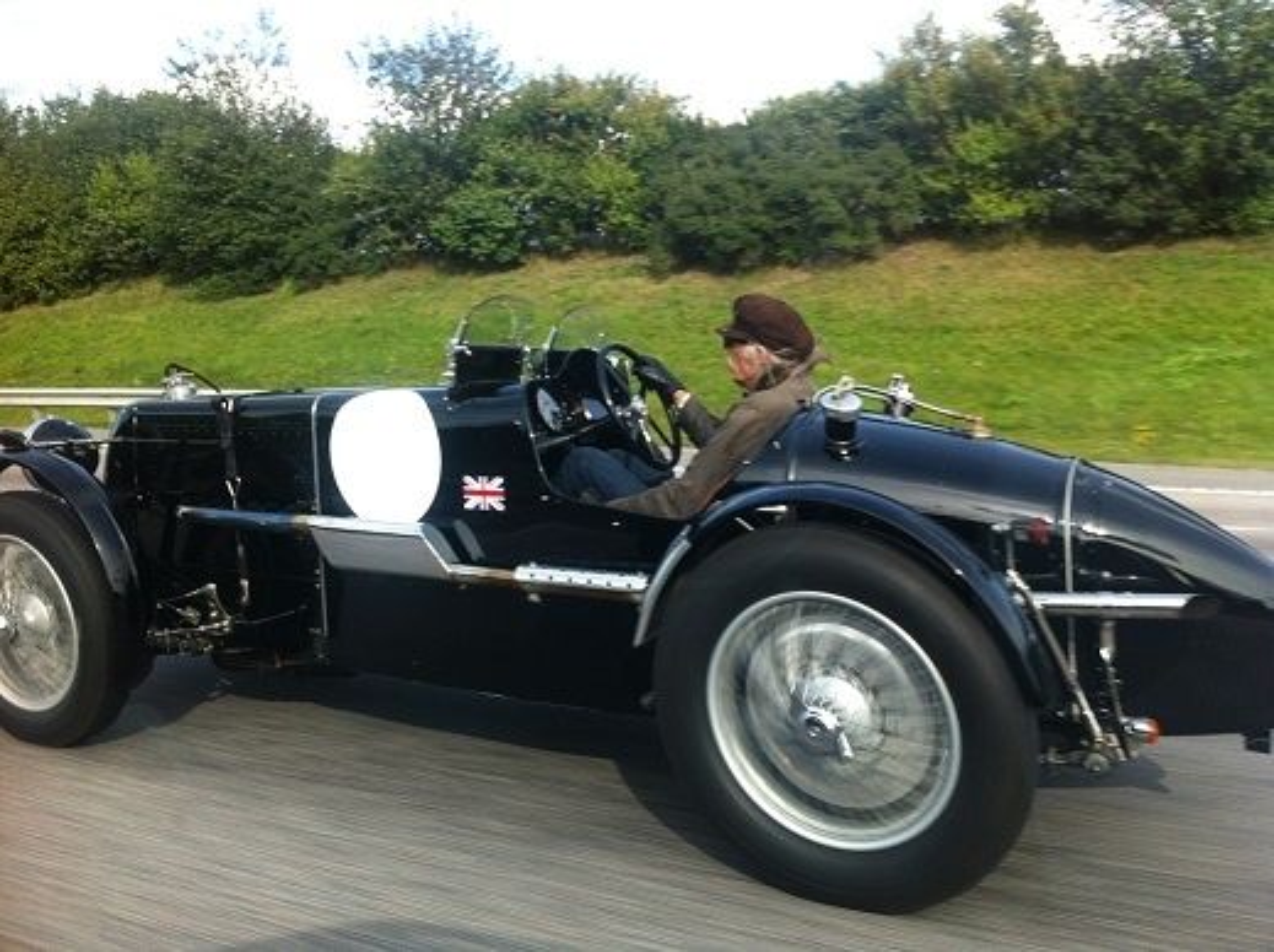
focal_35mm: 35
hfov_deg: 52.7
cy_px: 476
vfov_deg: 40.6
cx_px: 637
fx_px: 1287
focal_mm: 3.85
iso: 80
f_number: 2.8
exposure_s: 1/241
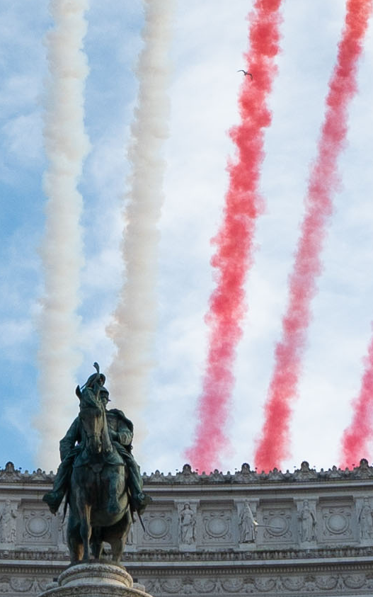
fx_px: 1886
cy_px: 202
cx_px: 173
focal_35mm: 116
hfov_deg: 11.3
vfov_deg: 17.9
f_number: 5
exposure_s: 1/500
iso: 125
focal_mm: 16
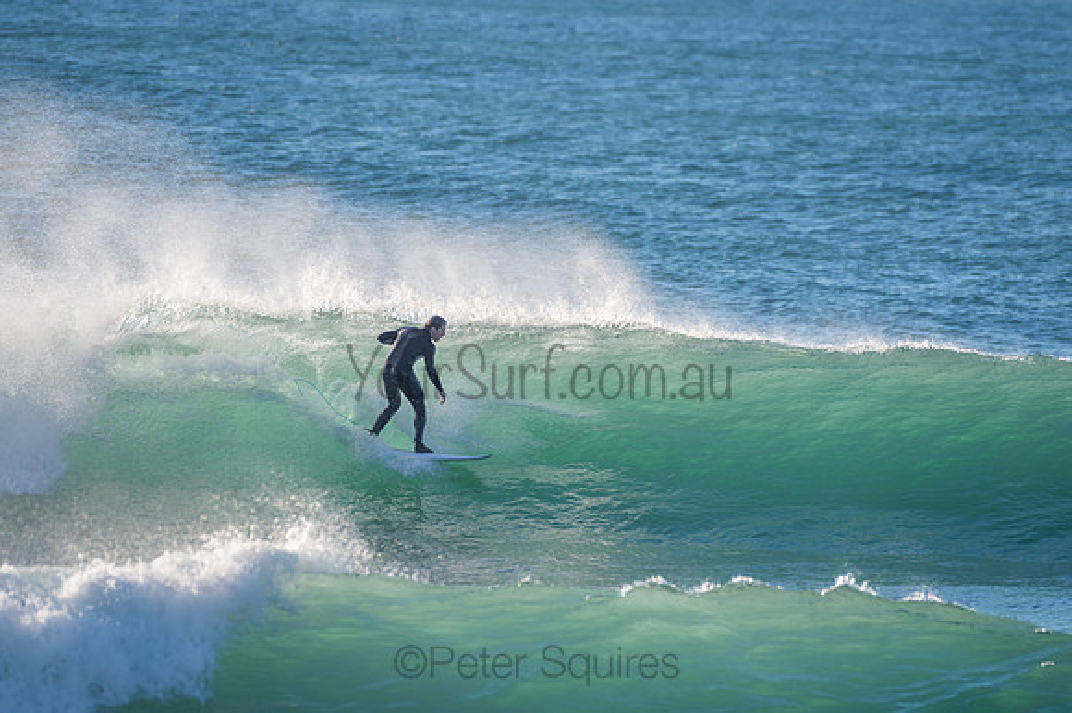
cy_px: 356
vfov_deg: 2.2
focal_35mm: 613
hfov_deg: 3.4
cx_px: 536
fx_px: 18235
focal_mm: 500
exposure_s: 1/320
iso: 64
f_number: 6.3
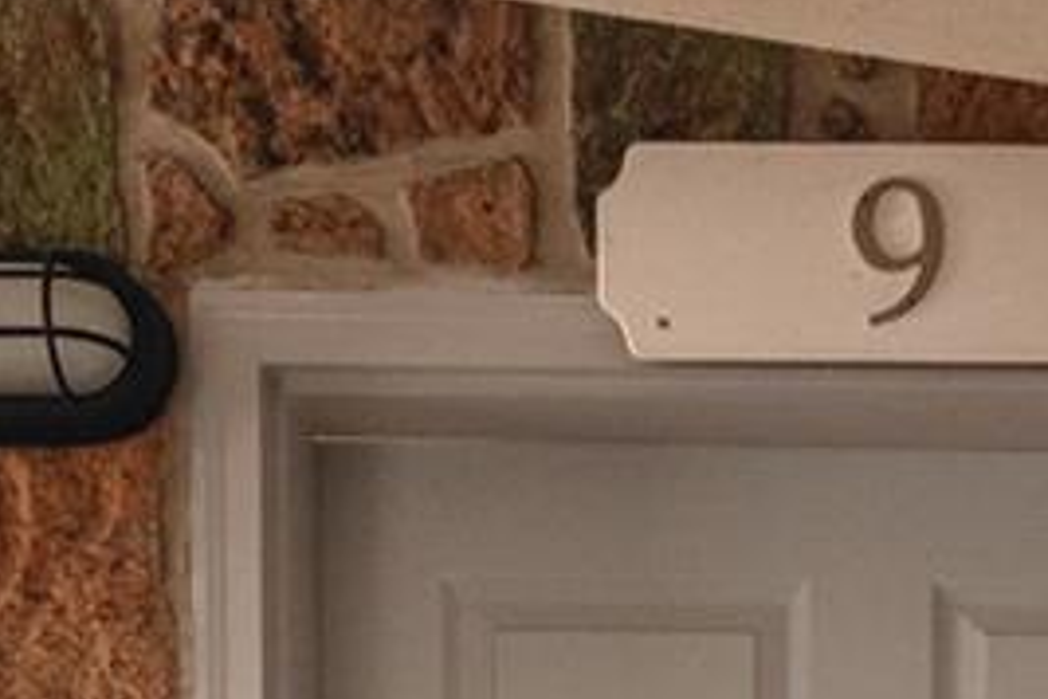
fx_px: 2445
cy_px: 1378
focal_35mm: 84
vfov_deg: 13.9
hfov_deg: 23.8
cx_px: 864
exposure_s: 1/15
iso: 2000
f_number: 8
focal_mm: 14
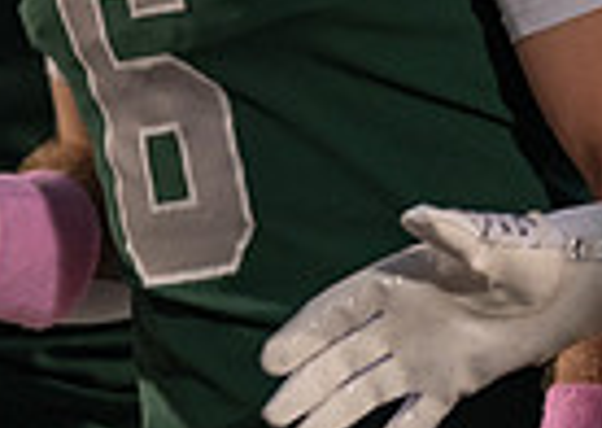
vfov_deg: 2.5
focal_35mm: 566
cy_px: -438
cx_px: 181
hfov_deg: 3.6
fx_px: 9658
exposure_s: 1/320
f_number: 2.8
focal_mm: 118
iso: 500
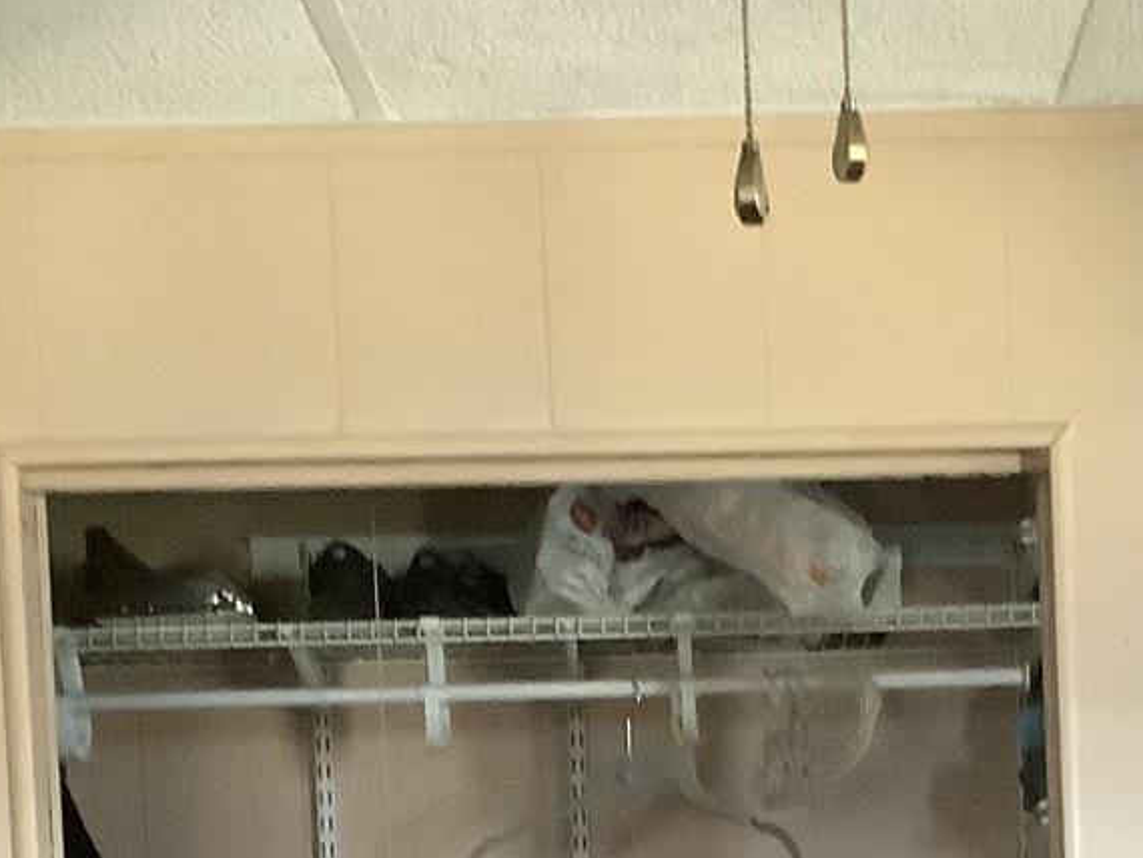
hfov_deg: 22.2
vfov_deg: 16.0
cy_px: 1163
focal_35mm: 87
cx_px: 904
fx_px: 2874
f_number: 2.4
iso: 500
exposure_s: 1/25
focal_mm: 3.3
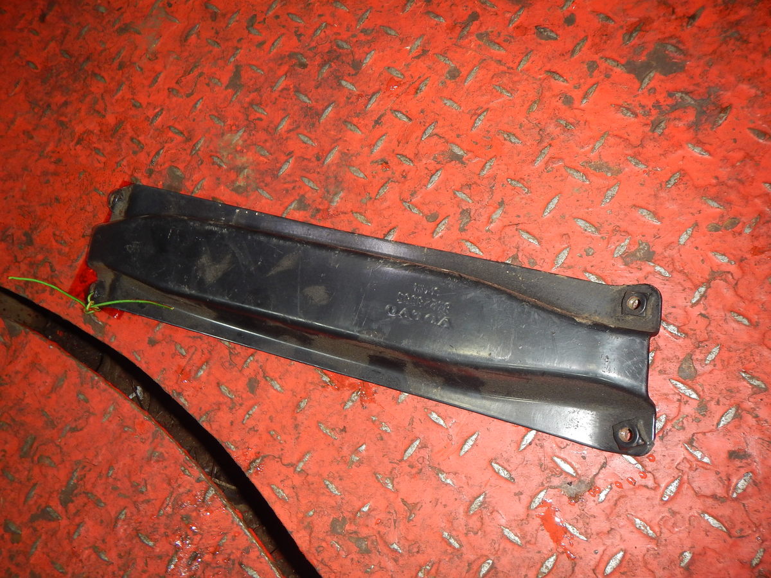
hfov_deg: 63.4
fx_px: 624
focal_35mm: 28
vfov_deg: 49.7
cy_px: 289
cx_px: 386
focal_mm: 5
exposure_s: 1/30
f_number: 3.9
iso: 200
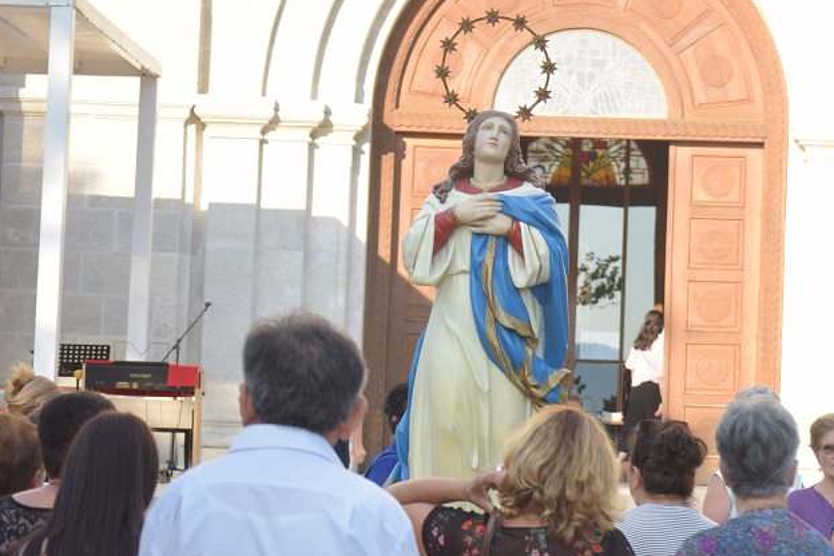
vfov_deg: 10.8
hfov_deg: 16.1
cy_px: 288
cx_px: 504
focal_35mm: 127
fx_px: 2942
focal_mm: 66
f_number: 4.2
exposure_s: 1/200
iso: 200
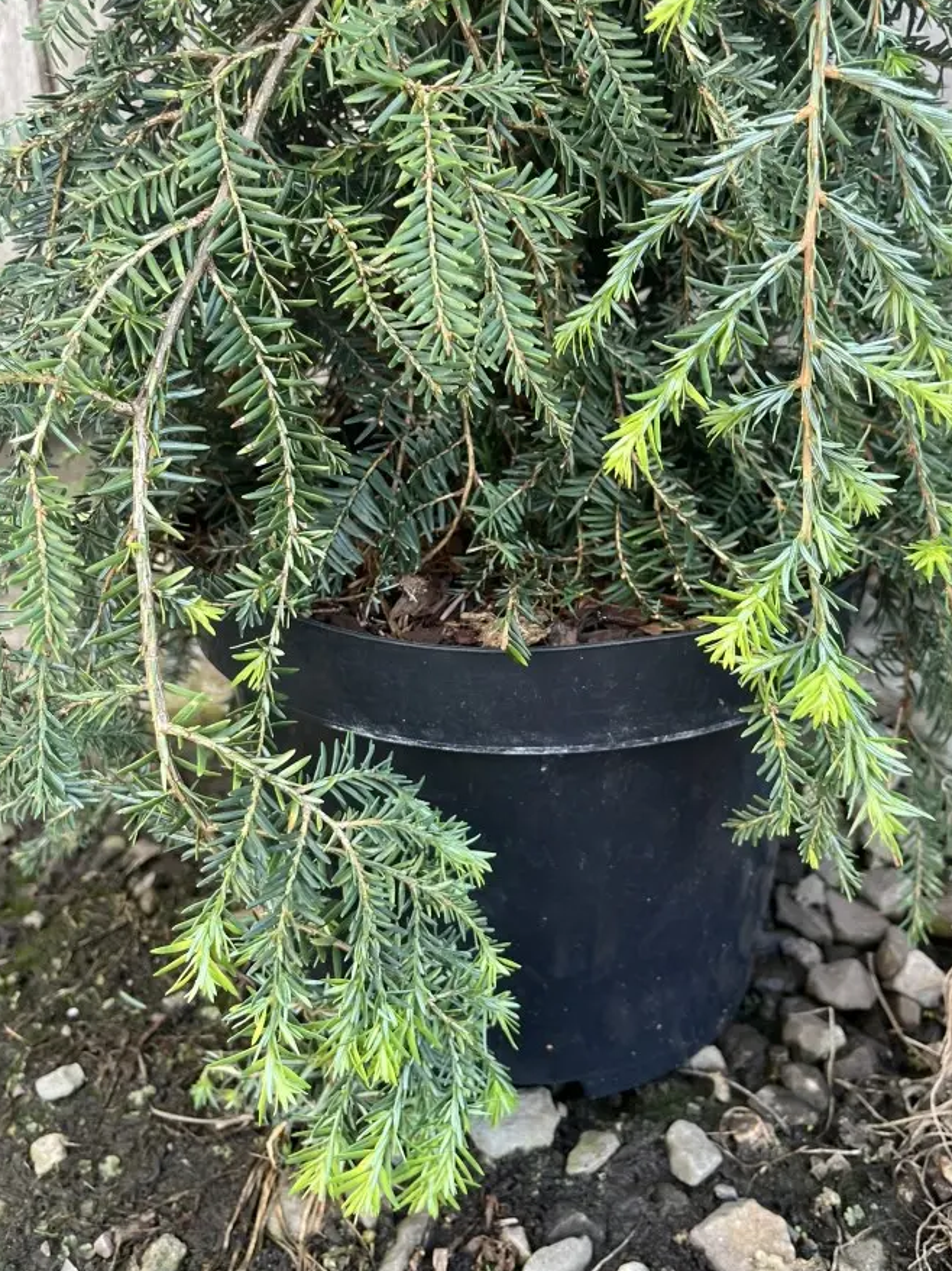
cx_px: 521
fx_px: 1174
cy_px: 586
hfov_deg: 44.1
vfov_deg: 56.8
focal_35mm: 32
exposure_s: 1/129
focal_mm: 5.1
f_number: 1.6
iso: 32
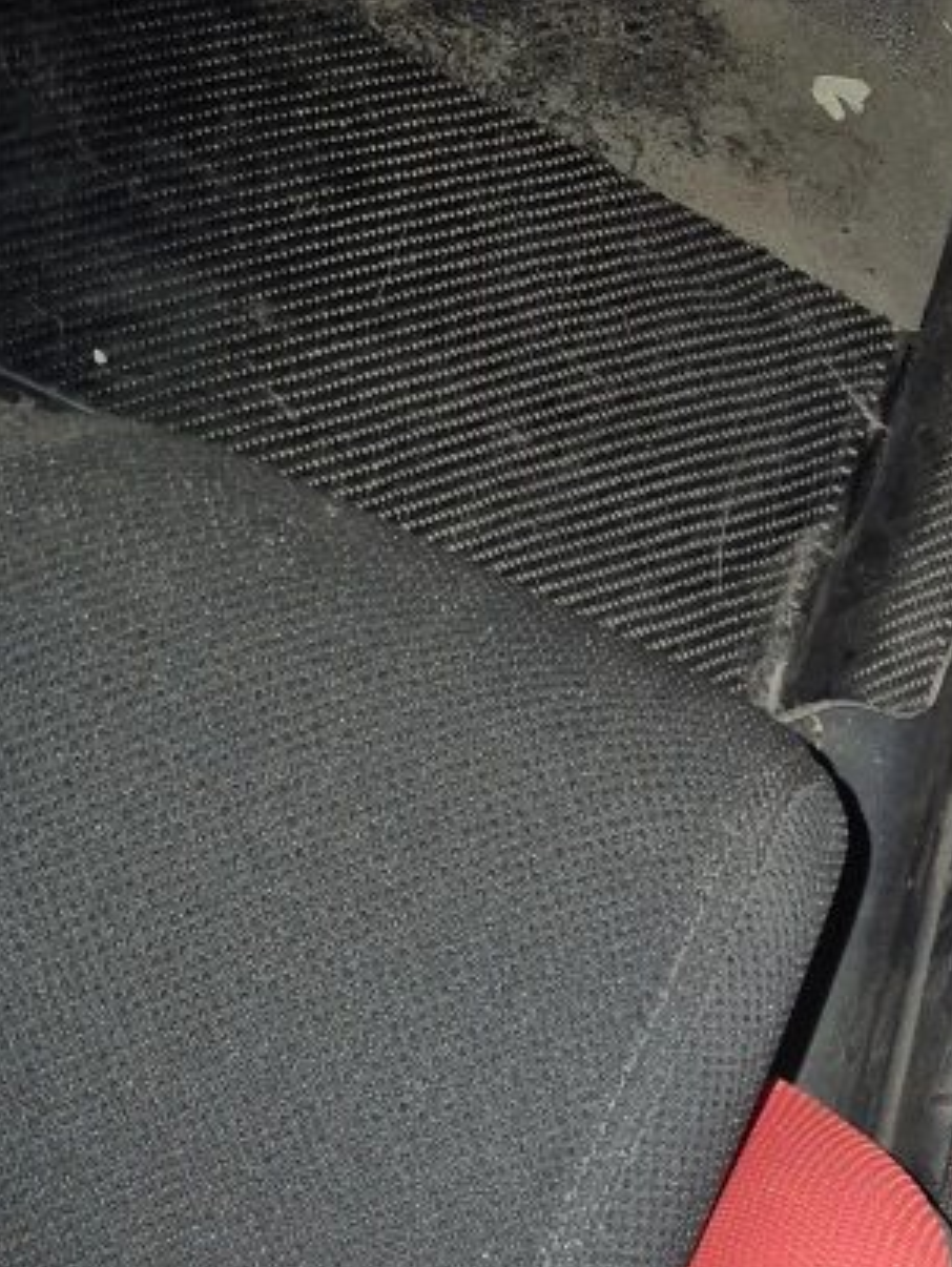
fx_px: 2234
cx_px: 1242
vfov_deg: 26.6
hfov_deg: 21.7
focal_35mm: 61
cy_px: 1669
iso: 125
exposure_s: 1/13
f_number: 1.8
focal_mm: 5.4
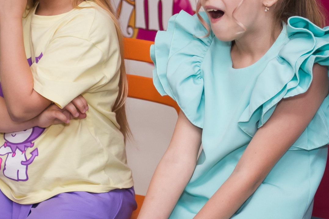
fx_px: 1553
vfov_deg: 8.1
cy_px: 91
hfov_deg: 12.1
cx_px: 164
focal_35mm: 170
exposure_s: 1/160
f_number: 2.8
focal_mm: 58
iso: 400
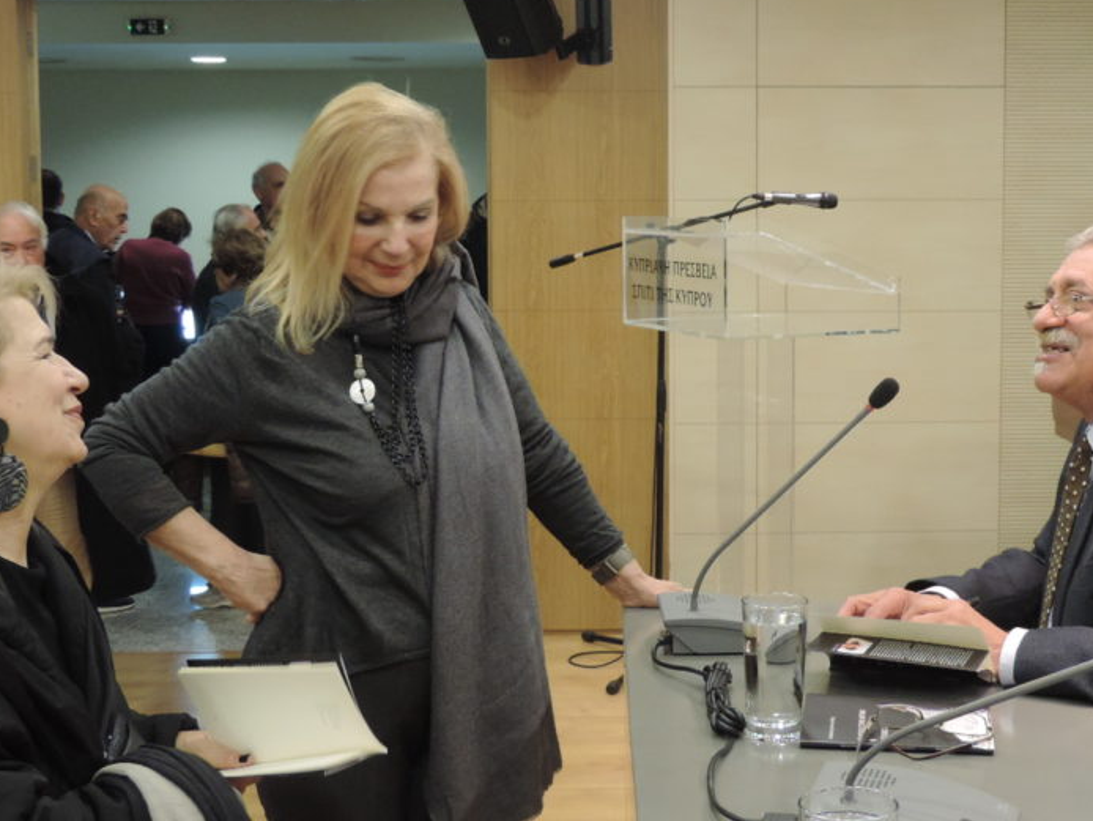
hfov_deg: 32.6
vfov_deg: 24.8
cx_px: 619
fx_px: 1864
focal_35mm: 59
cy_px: 355
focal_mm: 7.1
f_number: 3.3
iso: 400
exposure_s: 1/30
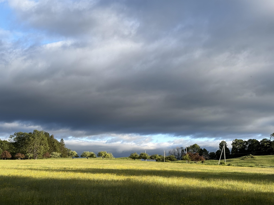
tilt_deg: +10.7
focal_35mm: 52
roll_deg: +1.0
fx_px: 412
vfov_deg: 28.0
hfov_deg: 36.8
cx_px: 137
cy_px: 102
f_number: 1.6
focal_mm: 5.96
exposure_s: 1/1312
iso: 32
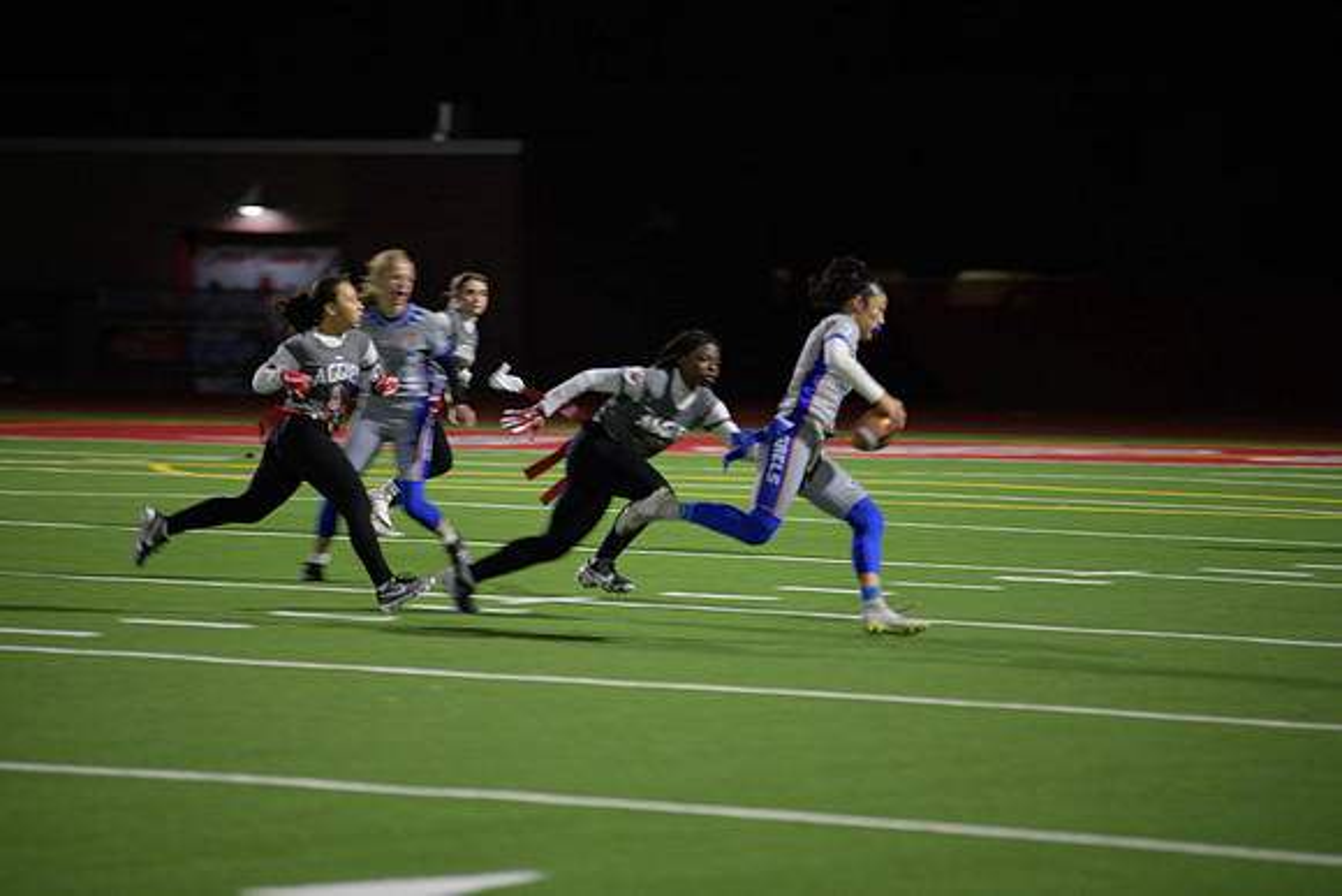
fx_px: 6711
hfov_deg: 11.4
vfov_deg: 7.6
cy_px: 448
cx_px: 671
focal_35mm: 180
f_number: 2.8
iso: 900
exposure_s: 1/200
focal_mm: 180
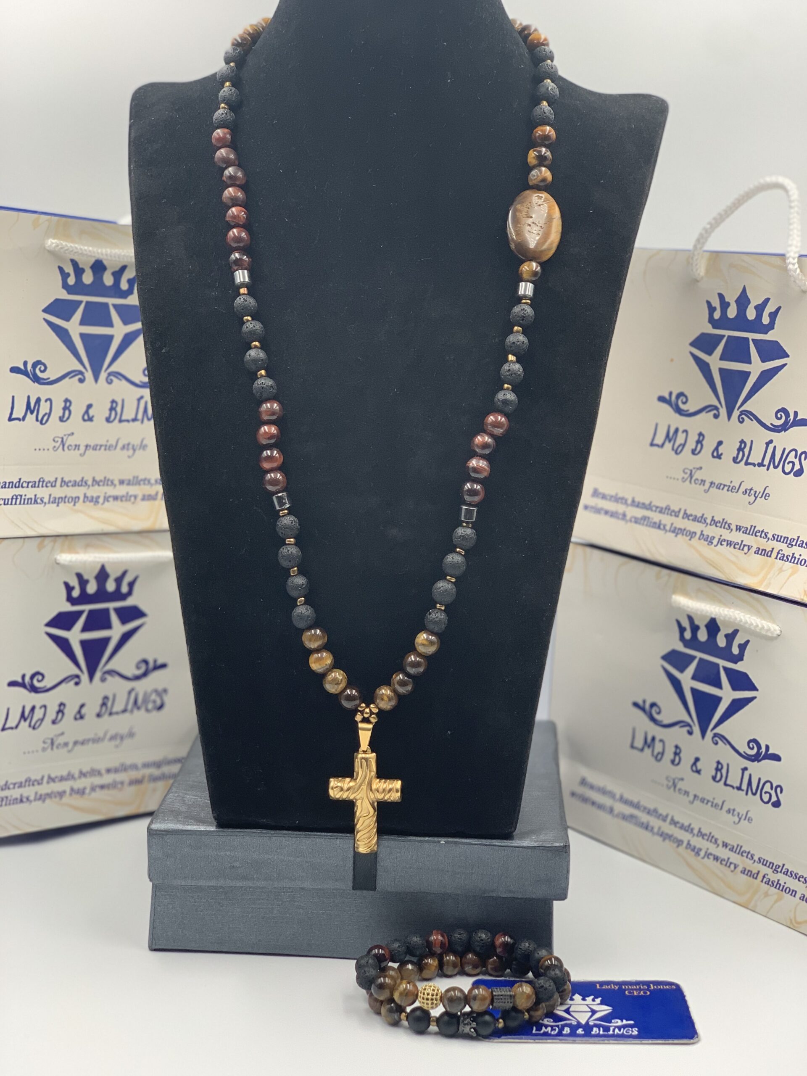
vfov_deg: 36.8
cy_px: 538
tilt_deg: -13.0
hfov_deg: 28.0
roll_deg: -0.4
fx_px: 1616
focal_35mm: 52
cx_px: 404
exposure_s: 1/122
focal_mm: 6
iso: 64
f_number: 2.4
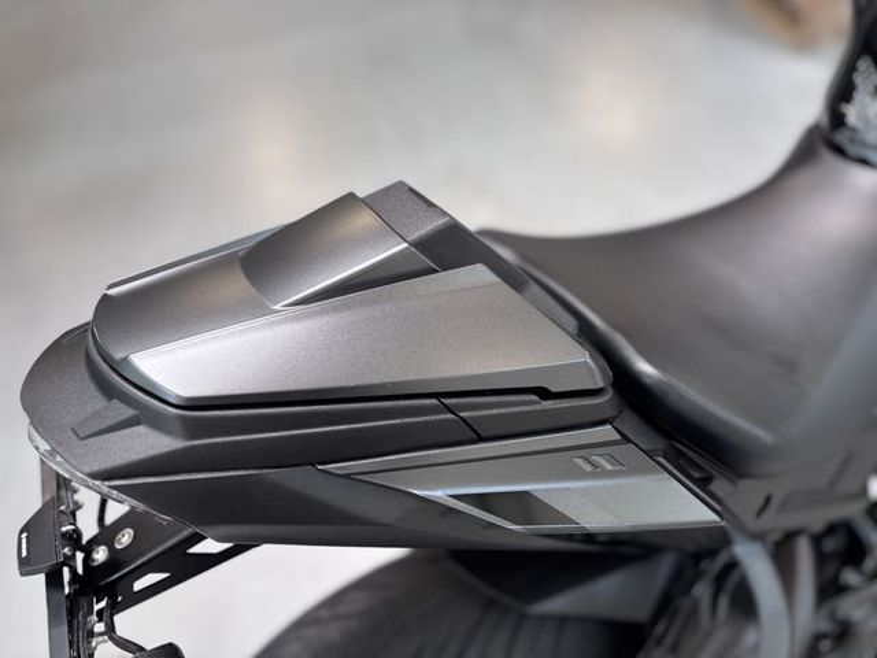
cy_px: 329
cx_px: 438
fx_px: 659
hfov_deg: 67.3
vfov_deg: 53.1
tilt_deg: -51.4
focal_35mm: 26
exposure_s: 1/50
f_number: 1.6
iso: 160
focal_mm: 5.96
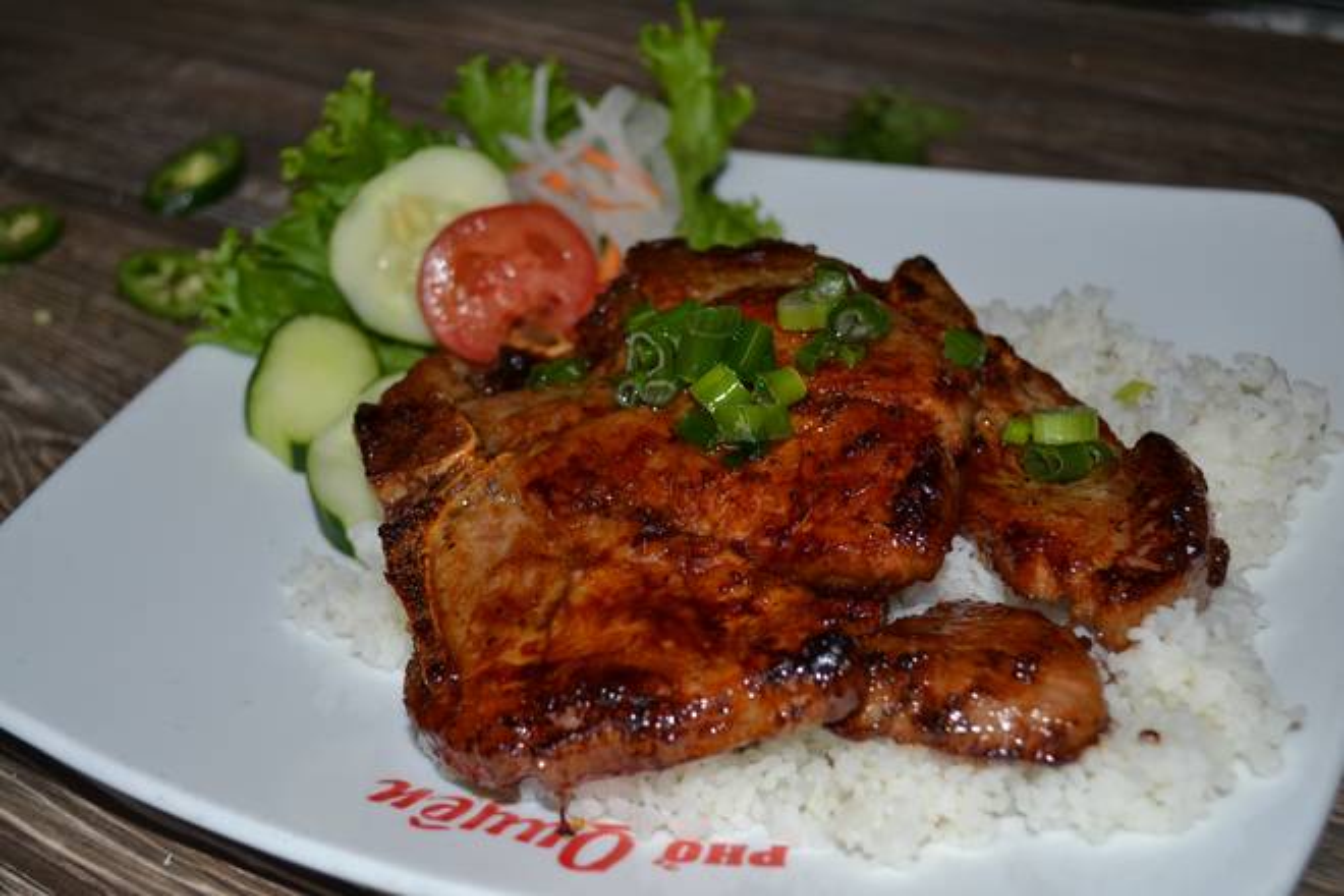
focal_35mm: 45
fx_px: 1680
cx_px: 672
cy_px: 448
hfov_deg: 43.6
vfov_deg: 29.9
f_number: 4.5
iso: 100
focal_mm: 30
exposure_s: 1/125
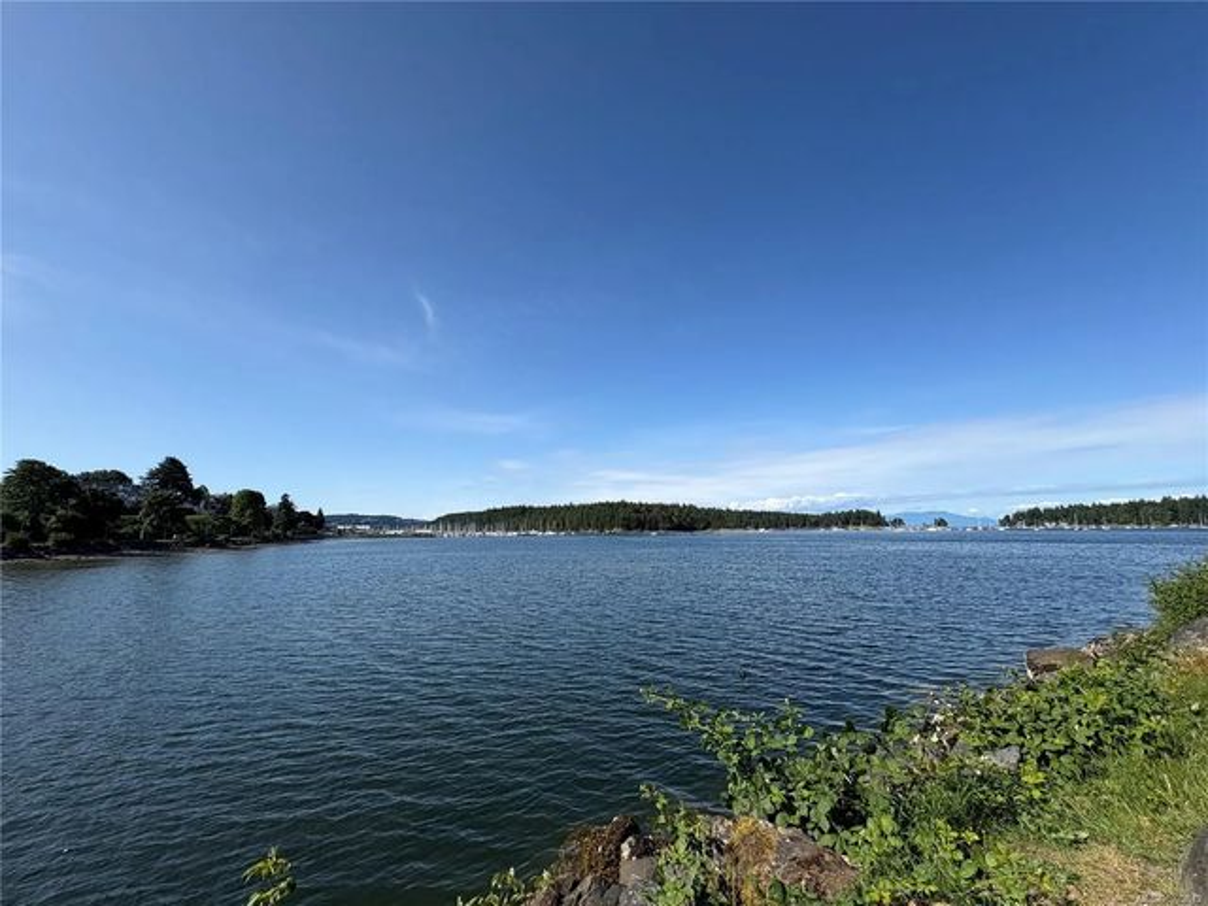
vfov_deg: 85.7
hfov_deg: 102.1
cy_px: 453
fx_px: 489
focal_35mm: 14
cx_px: 604
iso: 50
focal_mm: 2.22
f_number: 2.2
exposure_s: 1/2770
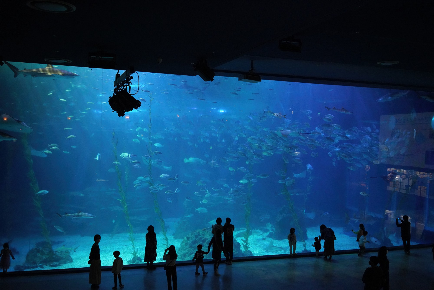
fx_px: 422
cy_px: 145
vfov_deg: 37.9
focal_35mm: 35
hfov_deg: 54.4
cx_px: 217
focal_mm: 35
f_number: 5
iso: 10000
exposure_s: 1/100
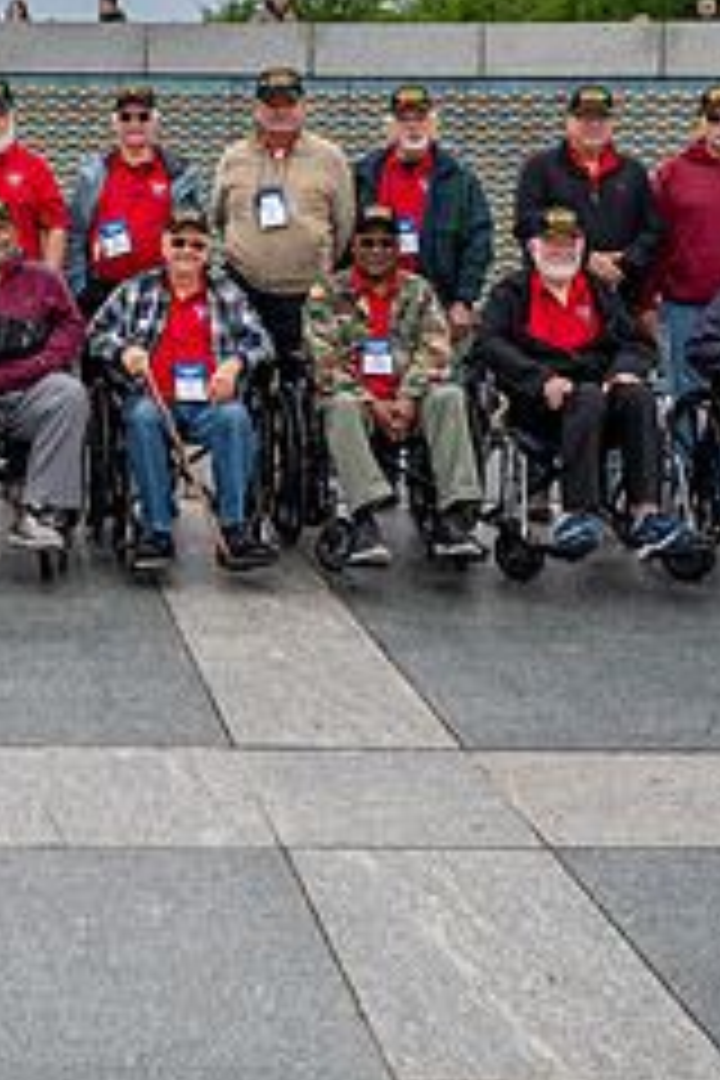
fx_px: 1740
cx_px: -36
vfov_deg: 34.0
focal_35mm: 58
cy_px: 306
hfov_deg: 22.3
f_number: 4
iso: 160
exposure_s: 1/800
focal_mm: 24
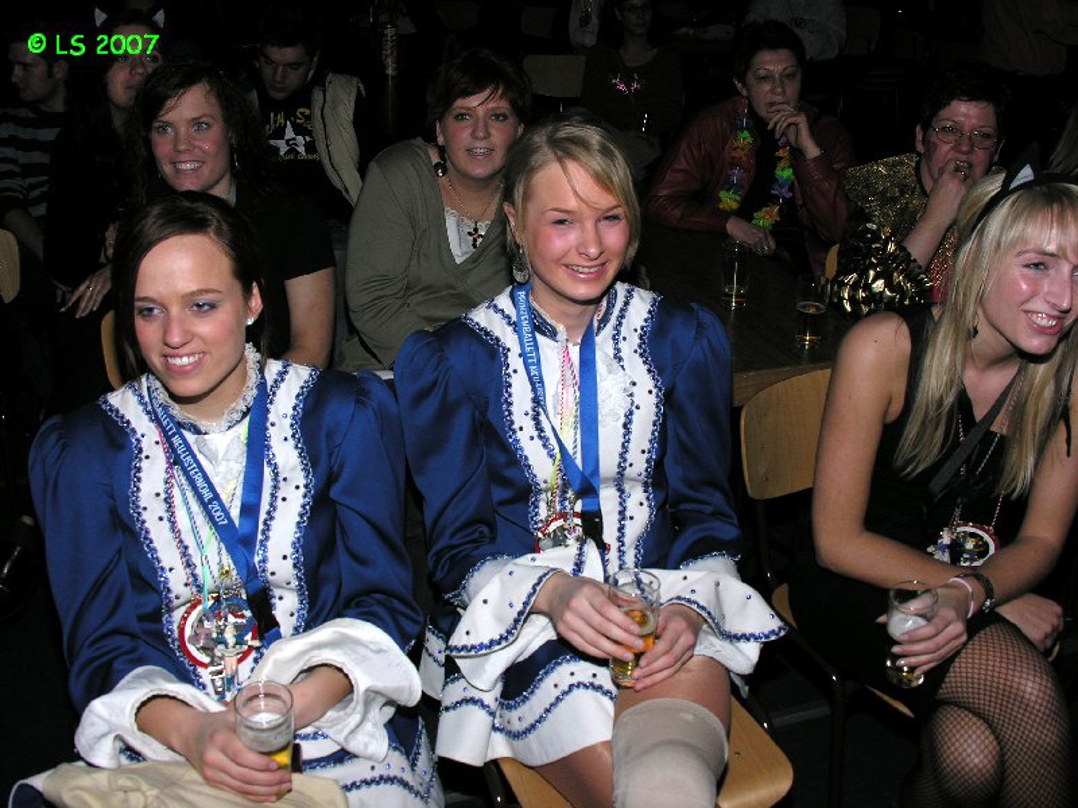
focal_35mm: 35
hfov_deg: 52.6
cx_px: 539
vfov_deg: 40.7
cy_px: 404
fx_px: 1090
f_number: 4
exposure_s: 1/60.1
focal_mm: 8.9
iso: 50
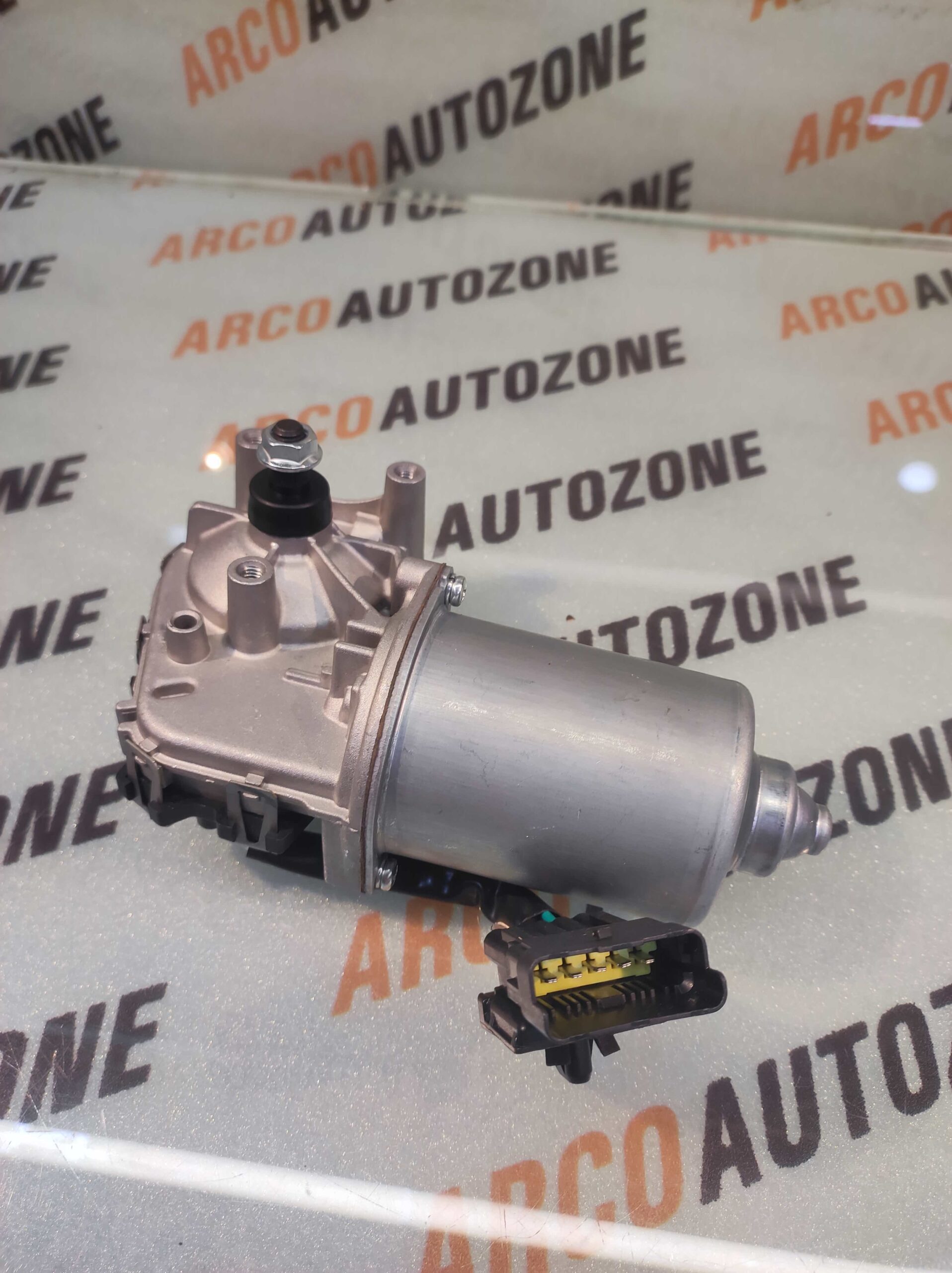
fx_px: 624
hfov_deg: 74.7
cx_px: 476
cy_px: 636
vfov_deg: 91.1
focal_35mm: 17
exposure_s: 1/33
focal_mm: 4.74
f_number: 1.79
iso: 88
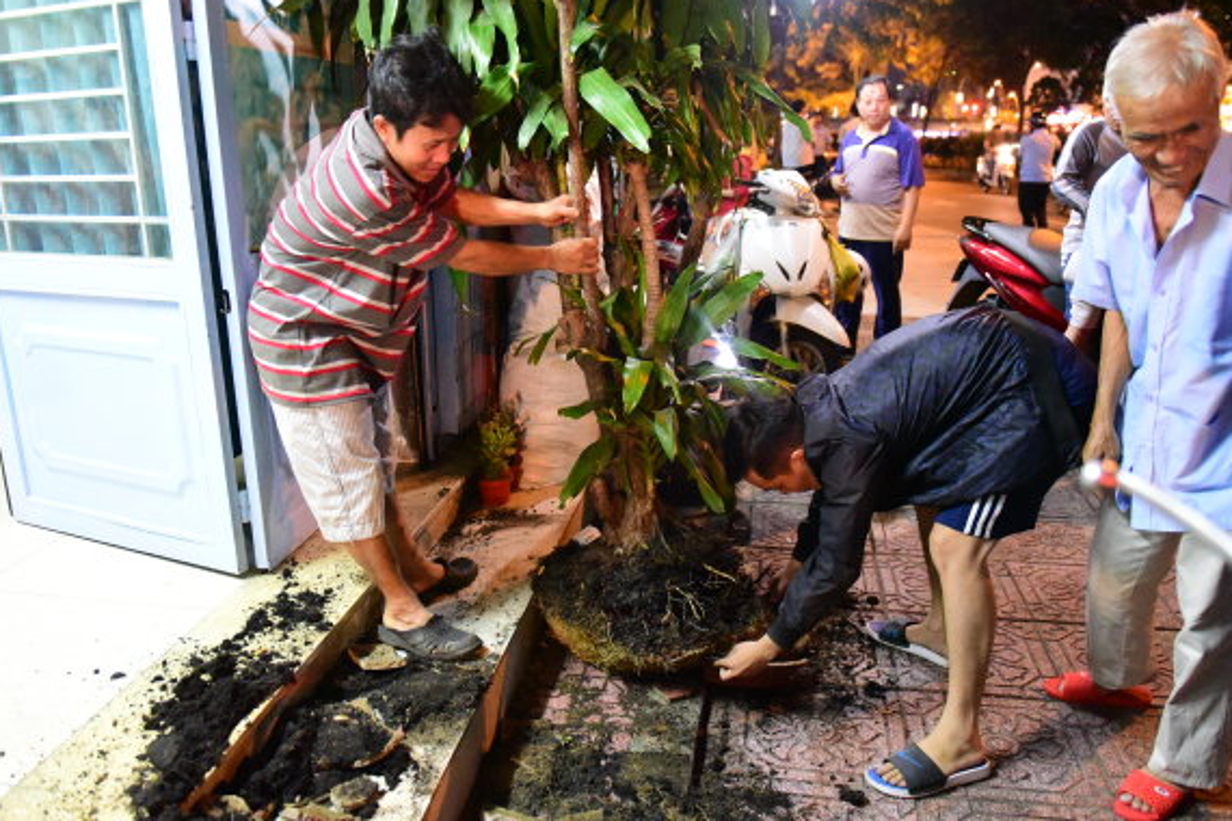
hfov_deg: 65.5
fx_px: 958
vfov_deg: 46.4
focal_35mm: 28
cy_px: 401
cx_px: 606
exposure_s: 1/100
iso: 12800
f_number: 2.8
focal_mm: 24
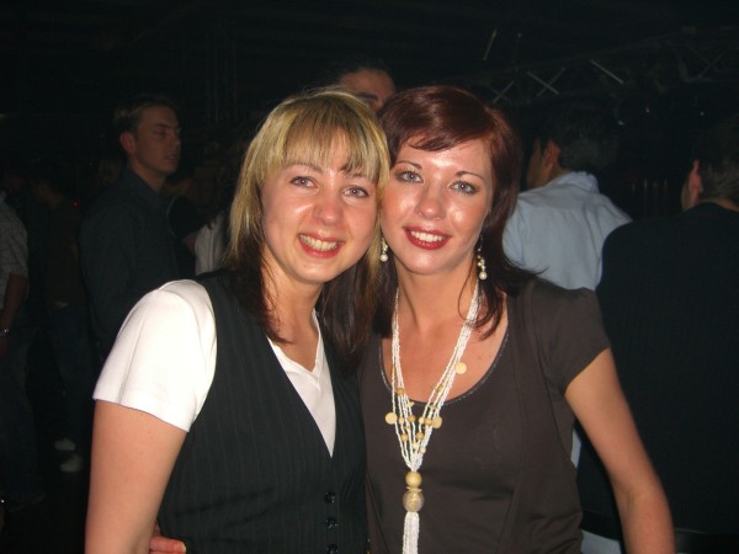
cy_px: 277
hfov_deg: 49.0
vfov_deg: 37.7
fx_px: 811
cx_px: 370
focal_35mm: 38
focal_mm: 7.9
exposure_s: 1/60
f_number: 2.8
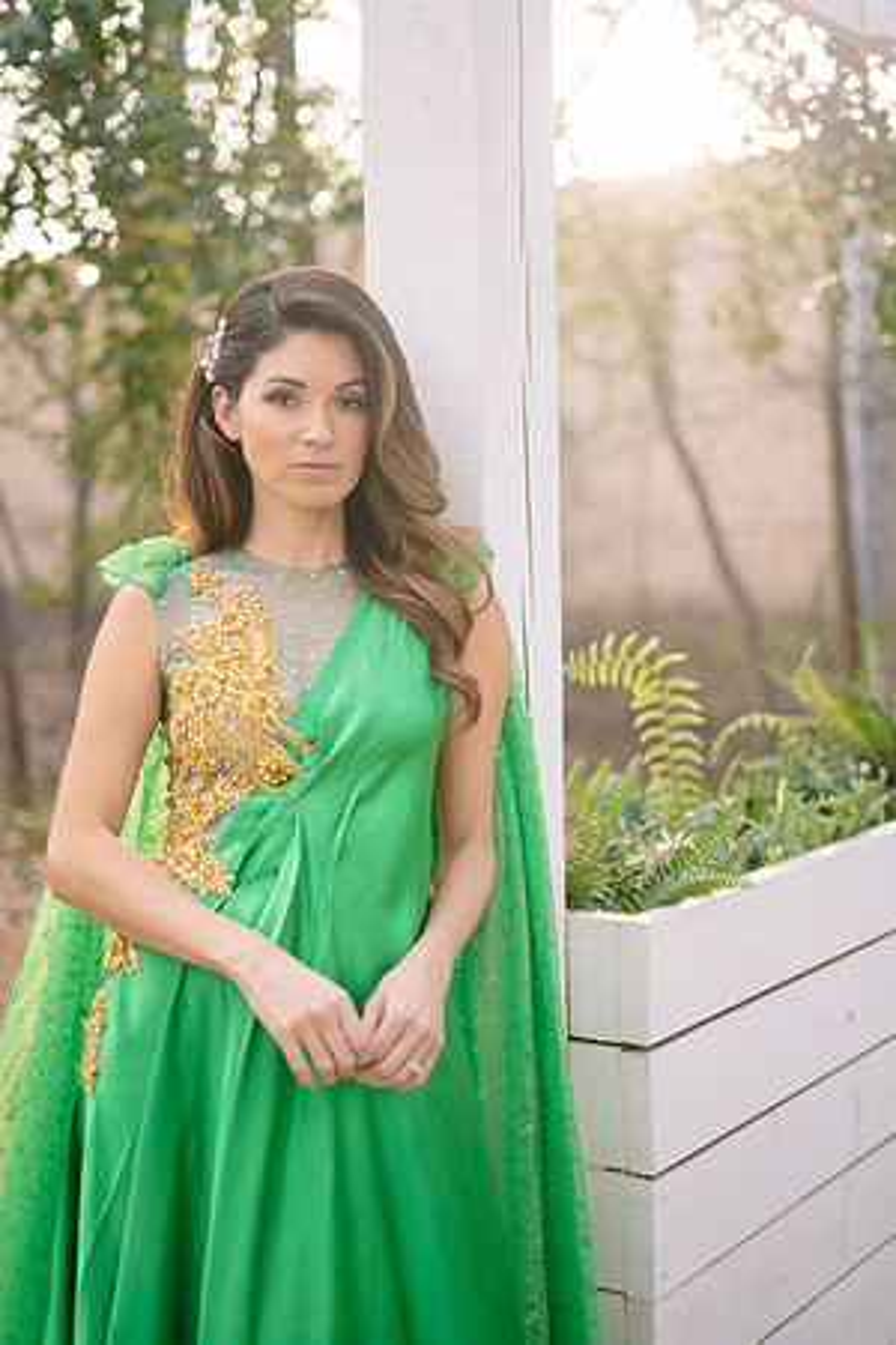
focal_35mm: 50
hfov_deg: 27.0
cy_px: 672
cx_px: 448
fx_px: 1867
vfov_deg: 39.6
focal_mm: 50
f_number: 1.8
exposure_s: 1/200
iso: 100
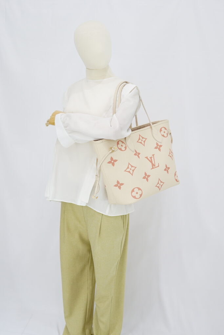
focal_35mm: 50
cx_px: 112
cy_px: 168
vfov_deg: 39.6
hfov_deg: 27.0
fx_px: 466
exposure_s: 1/10
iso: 640
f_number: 6.3
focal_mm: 50
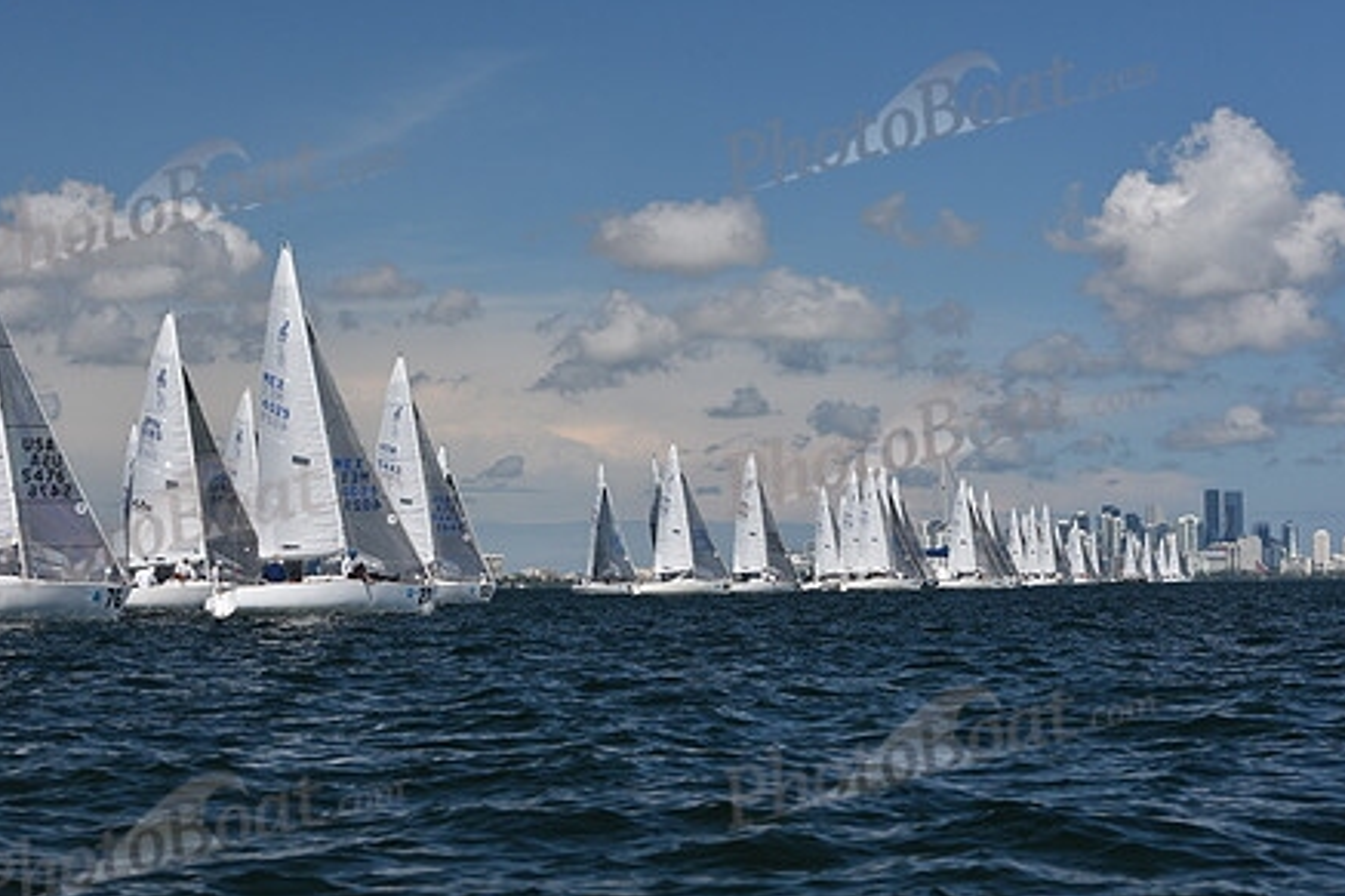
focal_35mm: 93
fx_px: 3473
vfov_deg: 14.7
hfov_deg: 21.9
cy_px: 319
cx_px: 566
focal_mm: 70
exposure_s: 1/1000
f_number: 7.1
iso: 250
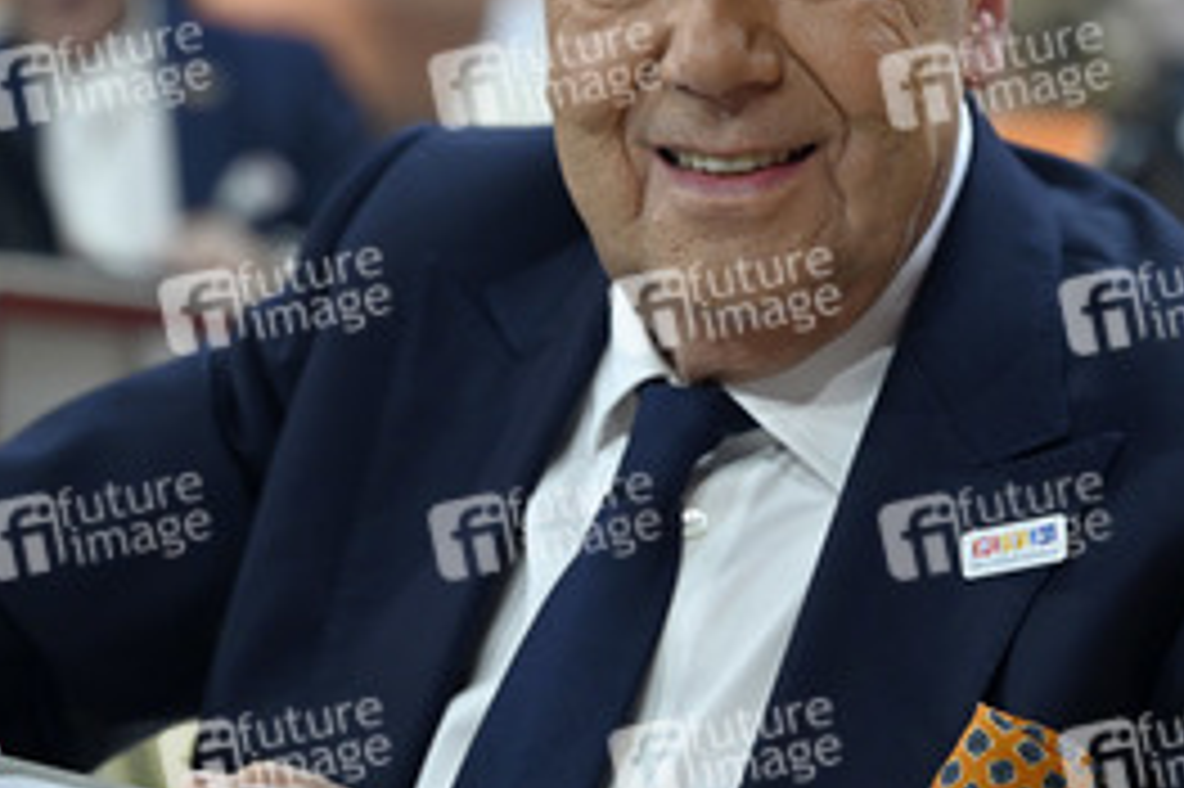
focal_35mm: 120
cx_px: 606
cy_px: 189
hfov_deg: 17.1
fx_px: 3944
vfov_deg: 11.4
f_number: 2.8
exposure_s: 1/640
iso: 2000
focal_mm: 70
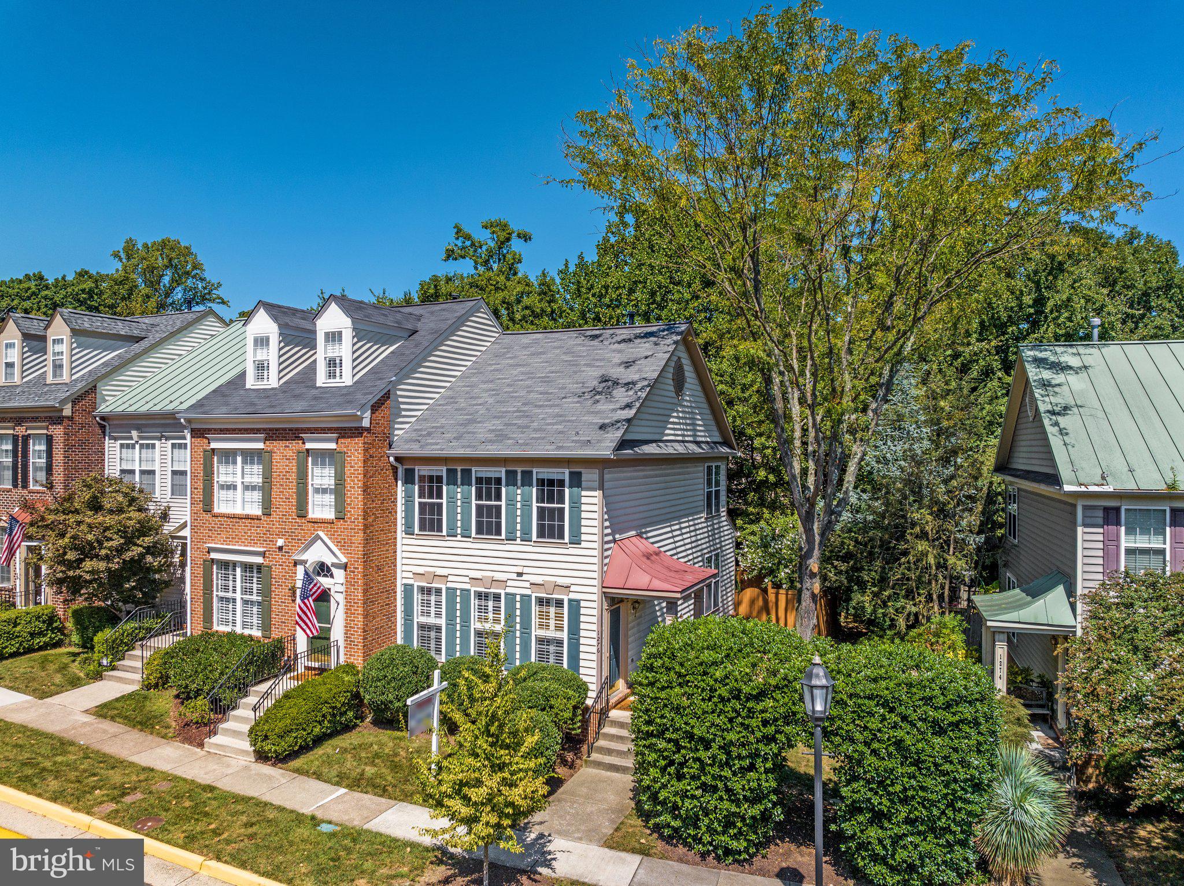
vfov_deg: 56.8
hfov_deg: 71.6
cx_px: 592
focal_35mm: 24
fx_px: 820
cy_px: 443
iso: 100
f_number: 4
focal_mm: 12.29
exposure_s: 1/160
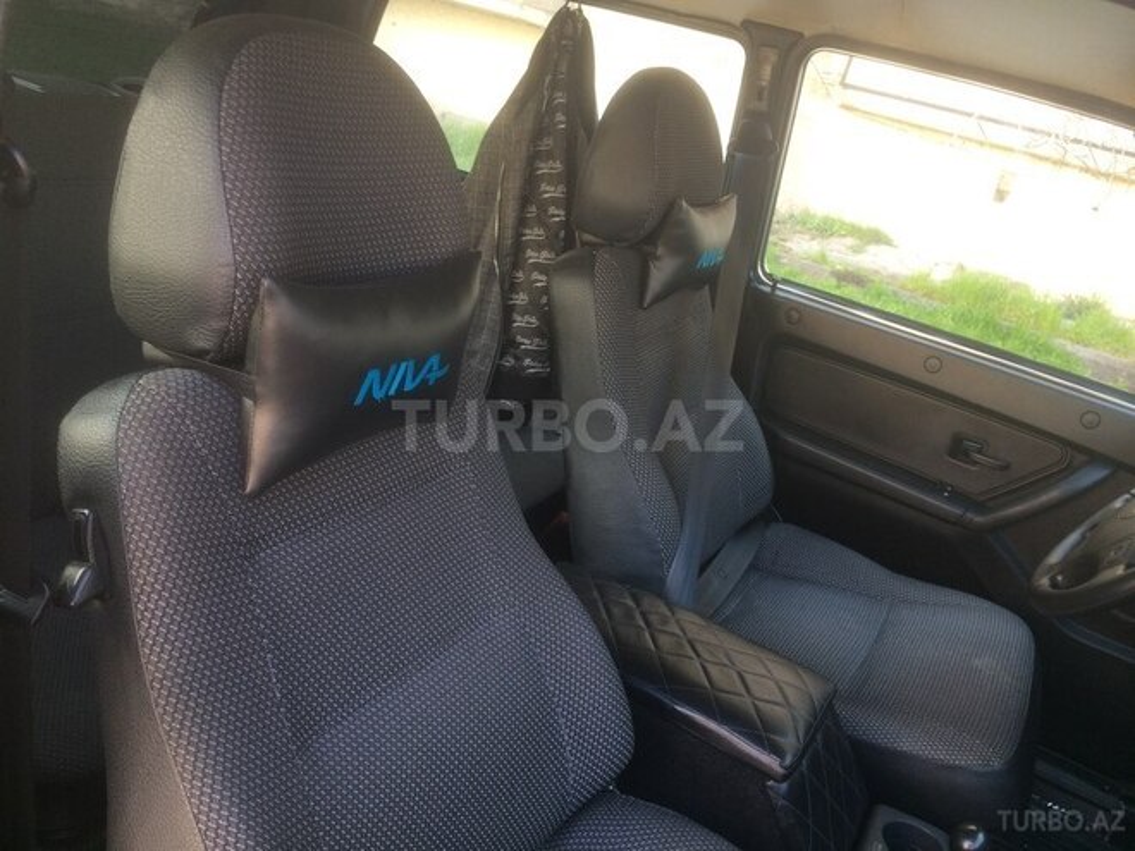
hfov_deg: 61.7
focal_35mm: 29
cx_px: 568
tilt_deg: -19.2
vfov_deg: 48.2
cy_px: 426
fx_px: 951
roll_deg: -16.3
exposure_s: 1/33
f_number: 2.2
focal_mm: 4.15
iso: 32
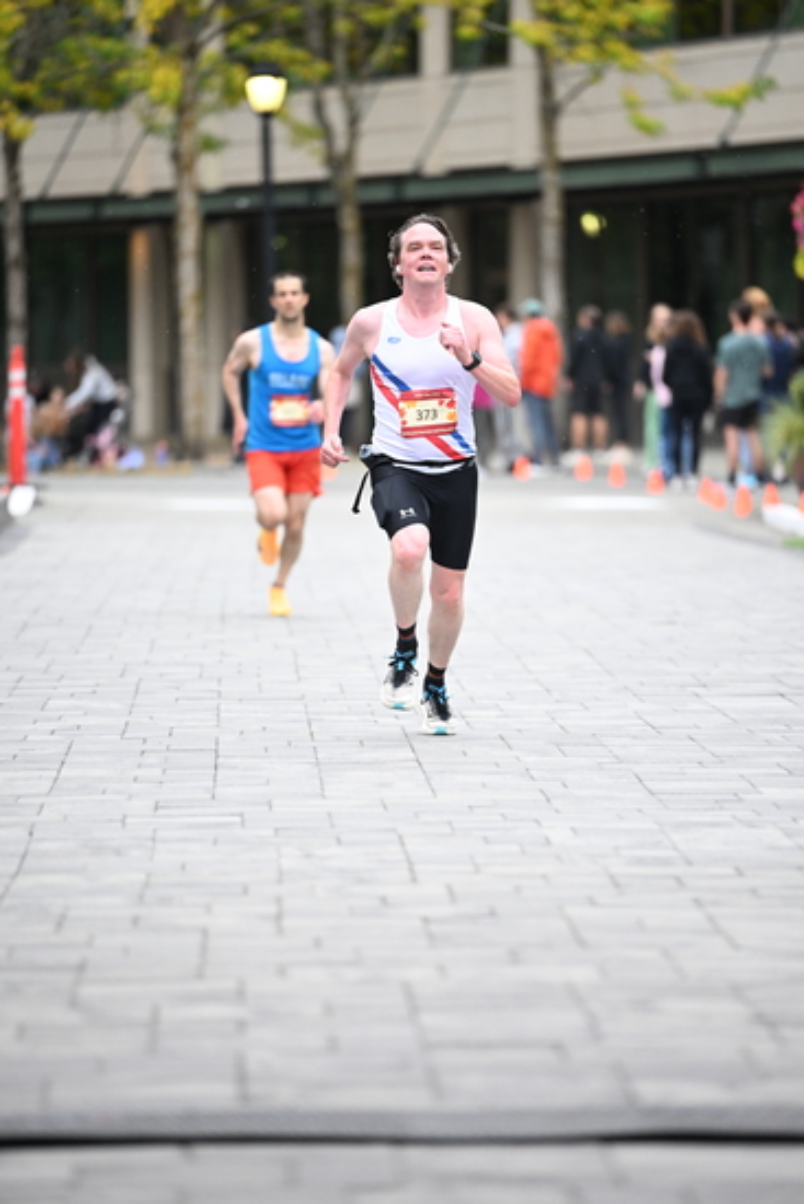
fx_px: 6695
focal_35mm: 200
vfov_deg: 10.3
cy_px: 602
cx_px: 402
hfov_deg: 6.9
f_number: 2.8
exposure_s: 1/1250
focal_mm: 200
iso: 1600
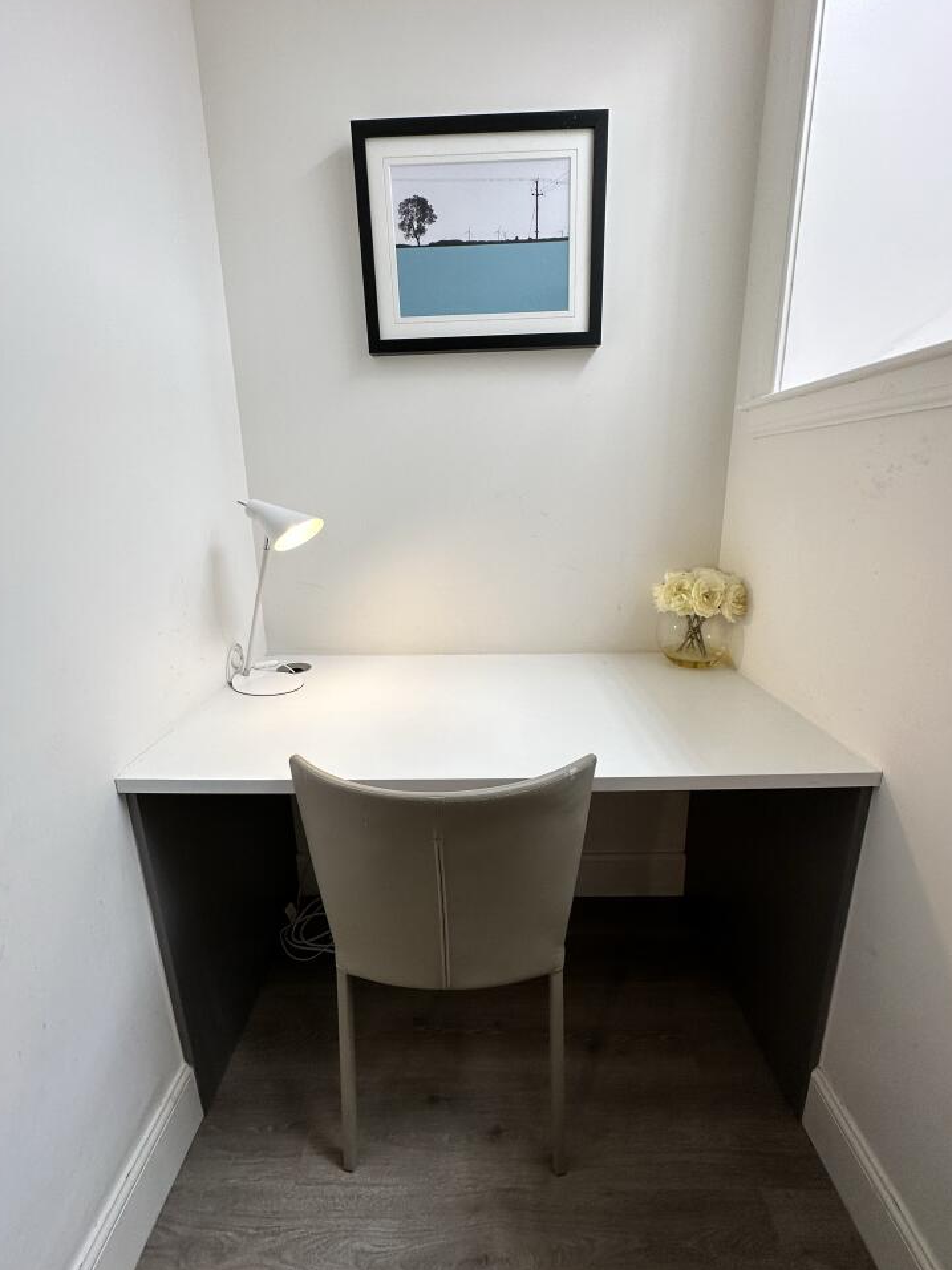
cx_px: 477
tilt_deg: -14.9
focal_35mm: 15
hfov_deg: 81.7
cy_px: 626
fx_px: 550
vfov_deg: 98.2
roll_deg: +0.9
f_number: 2.2
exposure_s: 1/99
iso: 80
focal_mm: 2.22
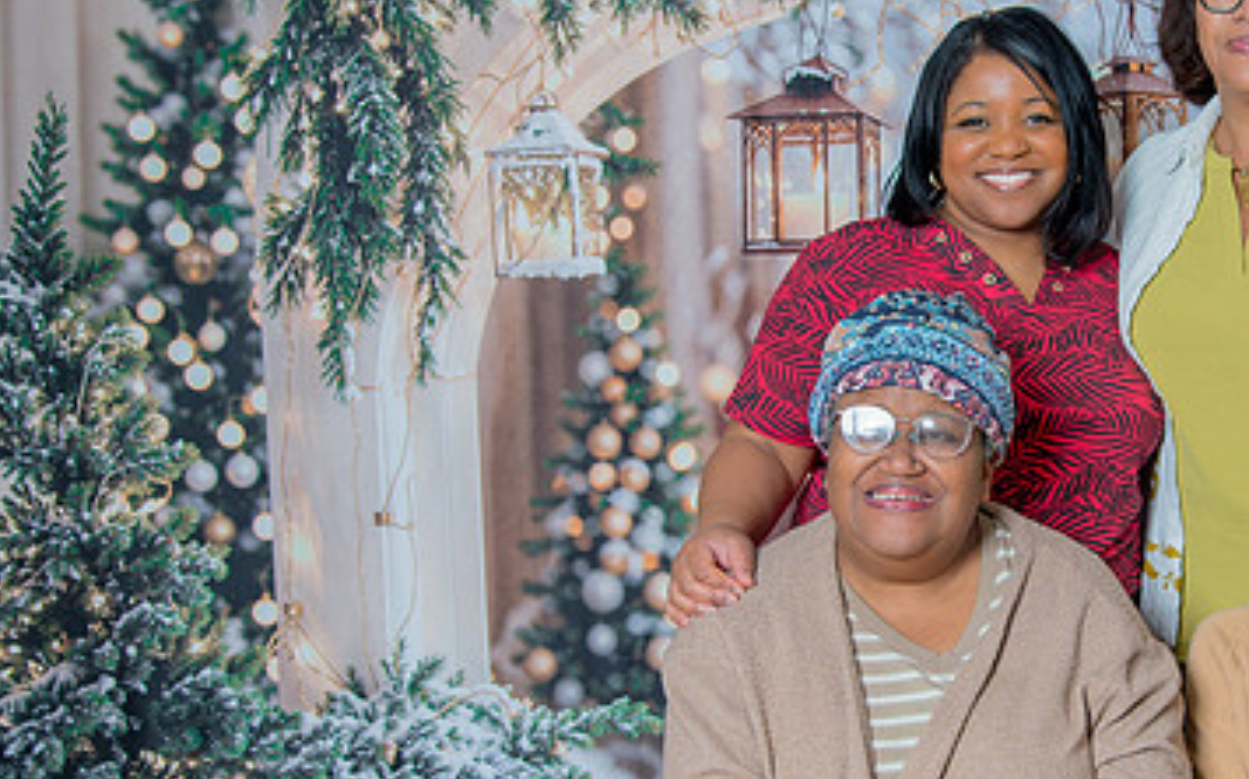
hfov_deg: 30.3
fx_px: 2245
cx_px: 997
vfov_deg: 19.7
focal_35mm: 66
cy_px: 389
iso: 100
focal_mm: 38
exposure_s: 1/200
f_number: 4
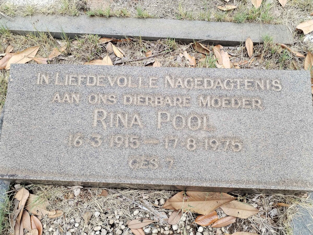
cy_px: 118
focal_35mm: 31
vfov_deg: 45.4
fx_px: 280
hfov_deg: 58.4
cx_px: 156
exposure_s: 1/405
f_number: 1.8
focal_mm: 4.75
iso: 100
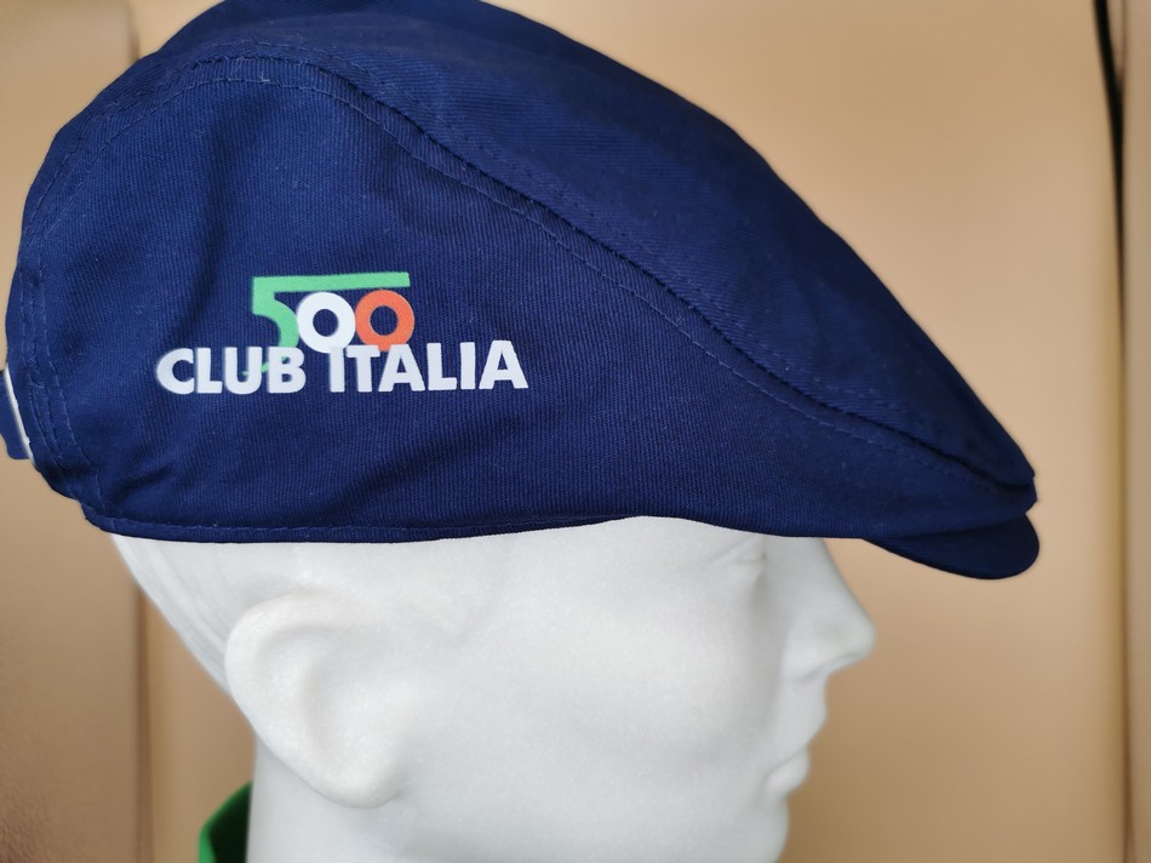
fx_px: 898
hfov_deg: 65.3
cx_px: 576
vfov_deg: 51.3
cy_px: 432
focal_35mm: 27
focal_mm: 5.56
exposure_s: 1/491
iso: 50
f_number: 1.6
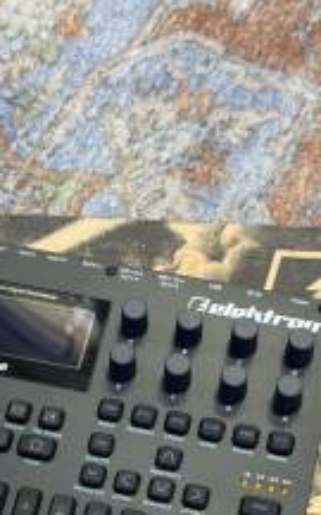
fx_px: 1320
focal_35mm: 94
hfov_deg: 13.8
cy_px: 434
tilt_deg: -65.4
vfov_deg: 21.7
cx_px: 69
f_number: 1.78
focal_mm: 6.86
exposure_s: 1/60
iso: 160
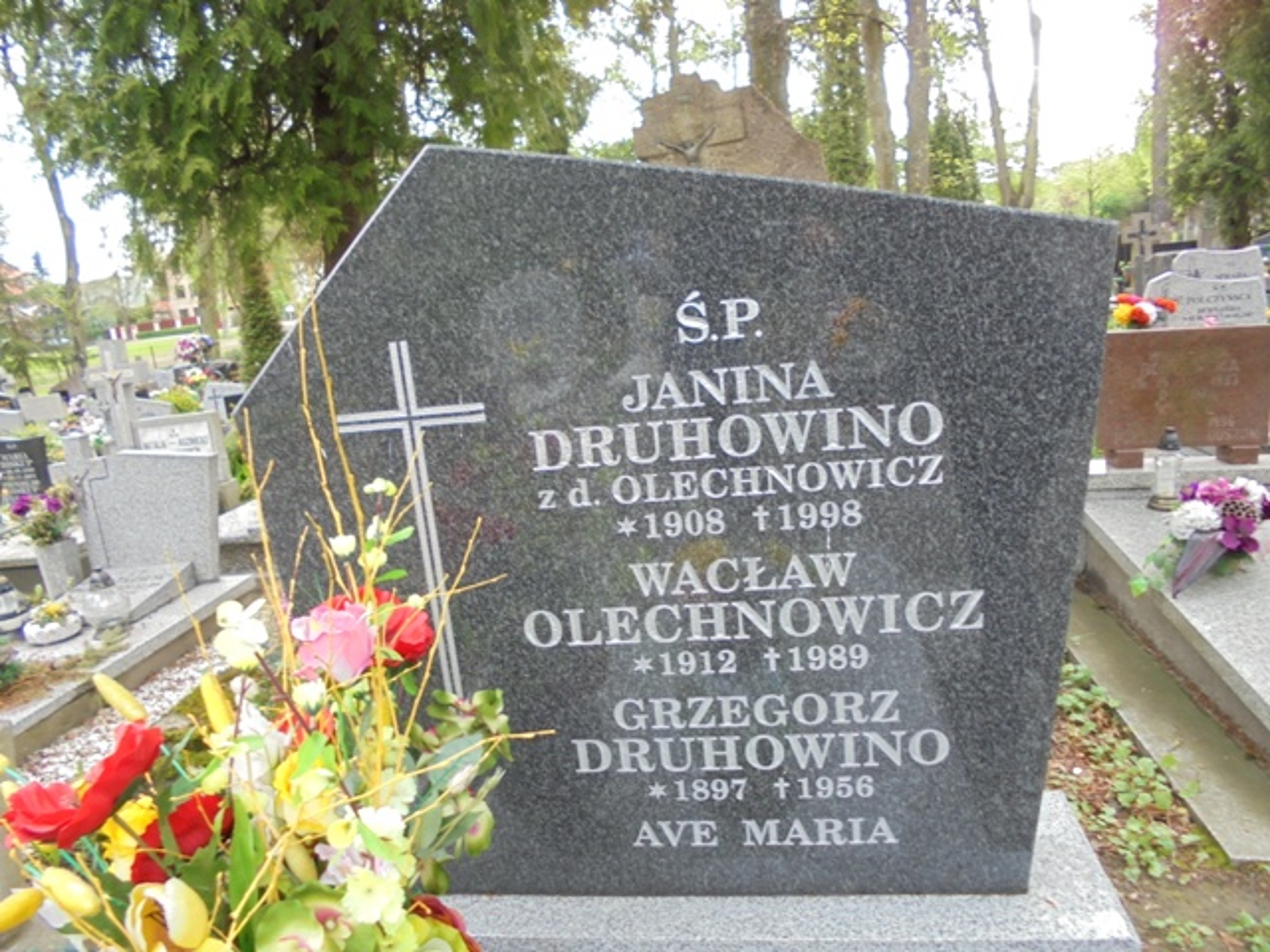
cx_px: 635
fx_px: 954
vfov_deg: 53.1
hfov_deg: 67.3
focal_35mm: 26
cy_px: 476
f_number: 3.5
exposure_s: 1/40
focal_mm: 4.6
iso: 100
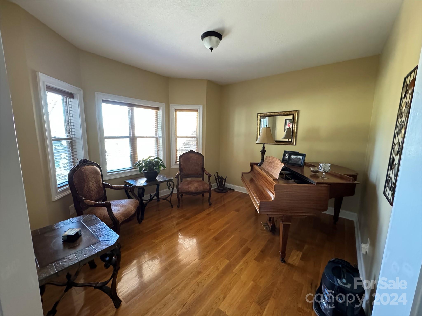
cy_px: 158
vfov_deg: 85.7
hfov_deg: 102.1
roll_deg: -0.9
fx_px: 171
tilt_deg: -8.5
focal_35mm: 14
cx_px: 211
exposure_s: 1/47
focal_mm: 2.22
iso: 1250
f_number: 2.2
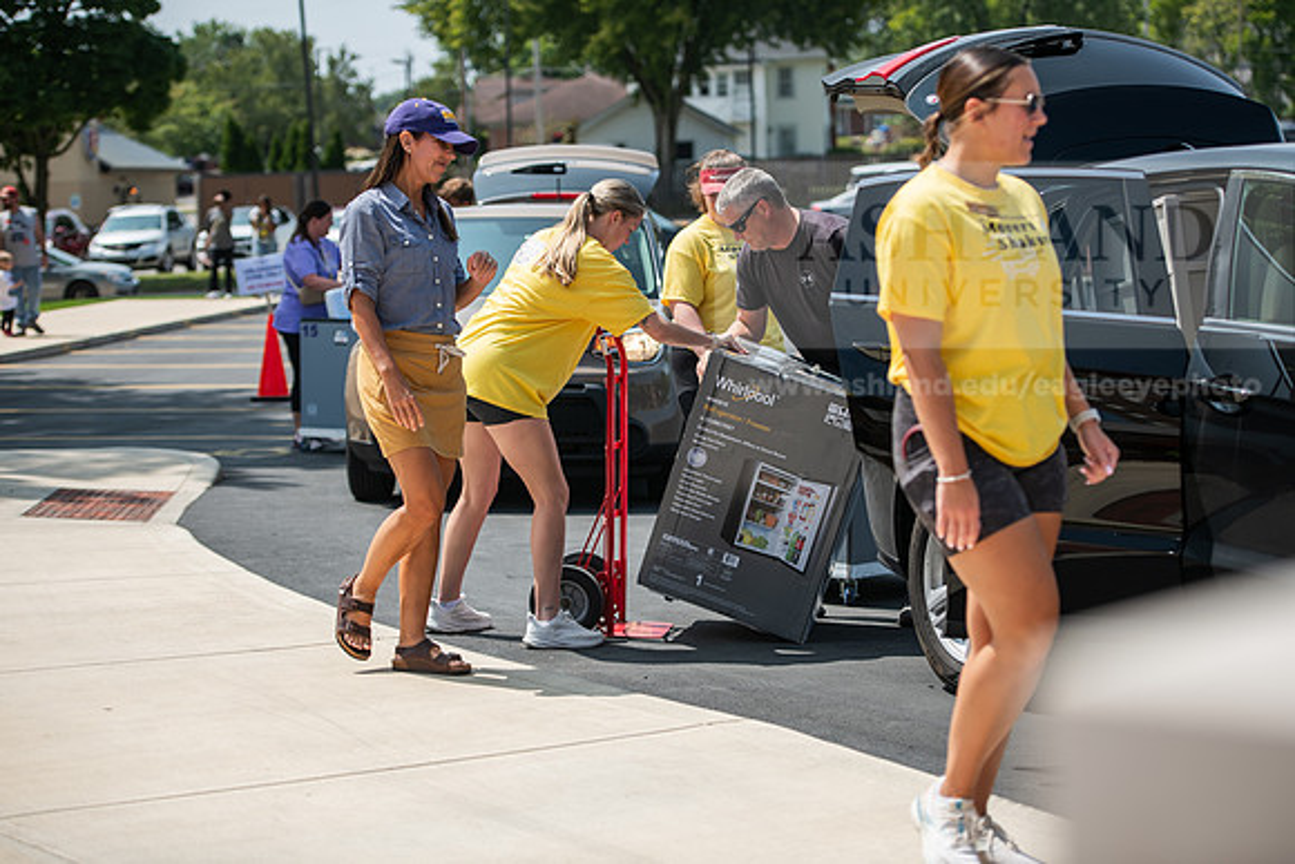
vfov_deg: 16.1
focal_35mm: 85
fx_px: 3058
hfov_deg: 23.9
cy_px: 432
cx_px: 648
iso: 64
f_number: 3.2
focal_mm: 85
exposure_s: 1/800
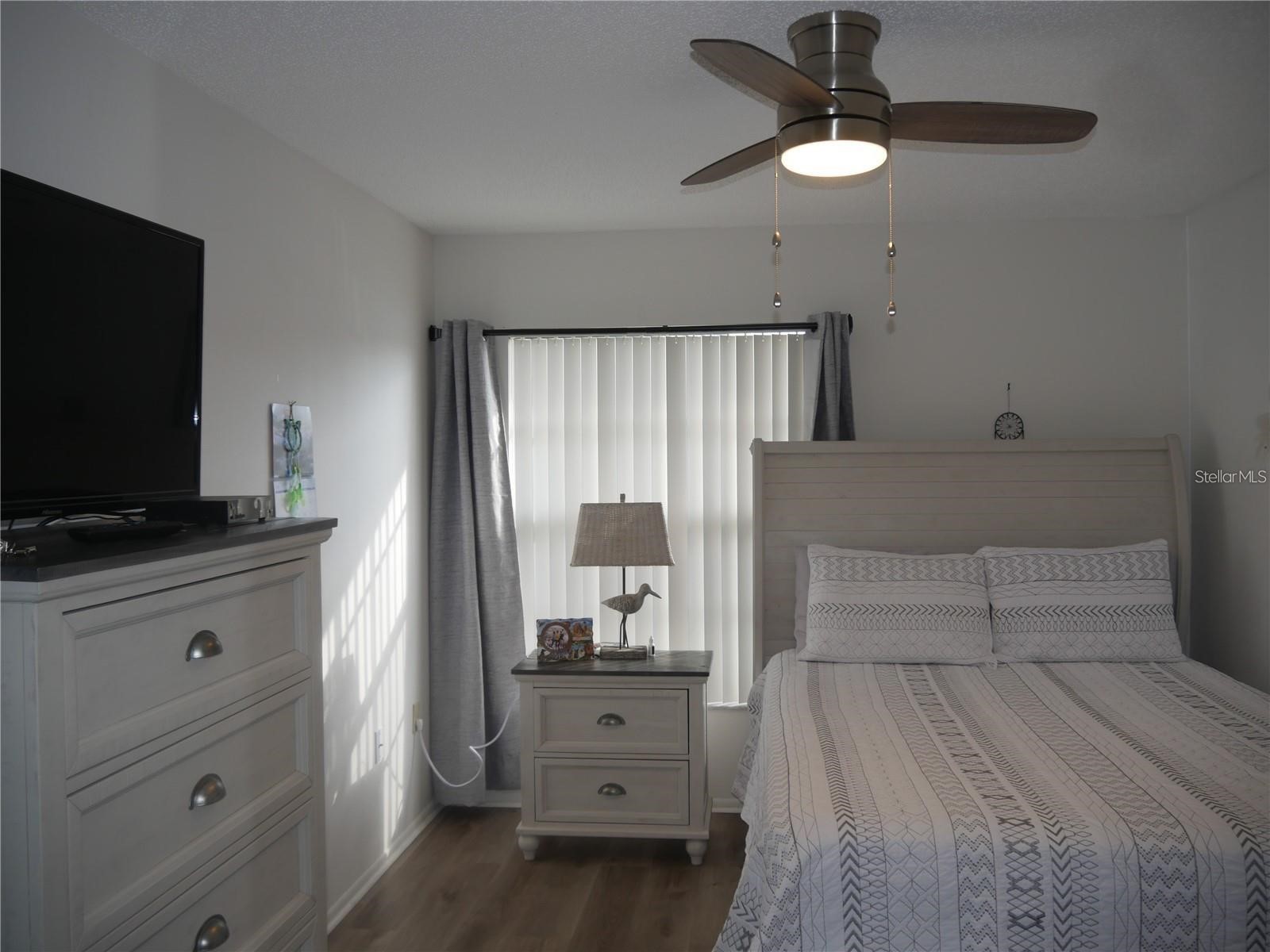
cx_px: 635
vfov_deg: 49.7
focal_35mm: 28
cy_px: 476
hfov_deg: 63.4
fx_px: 1027
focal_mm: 14
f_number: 4
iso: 200
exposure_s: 1/125
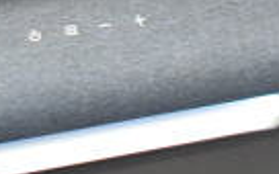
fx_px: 1614
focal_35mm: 212
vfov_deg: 6.0
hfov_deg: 9.9
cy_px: -224
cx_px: 109
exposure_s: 1/50
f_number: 4.2
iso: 5600
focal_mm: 31
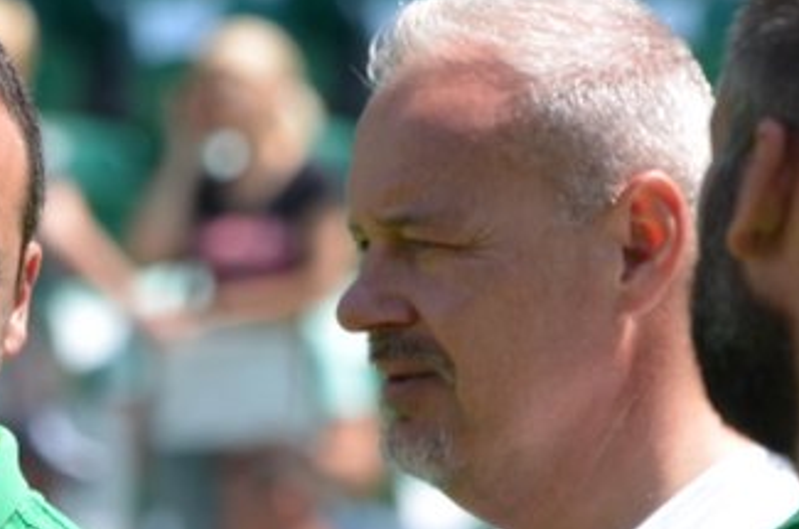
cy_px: 491
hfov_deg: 1.9
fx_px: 24531
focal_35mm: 1108
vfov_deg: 1.2
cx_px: 61
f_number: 5.6
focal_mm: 200
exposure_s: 1/500
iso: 200
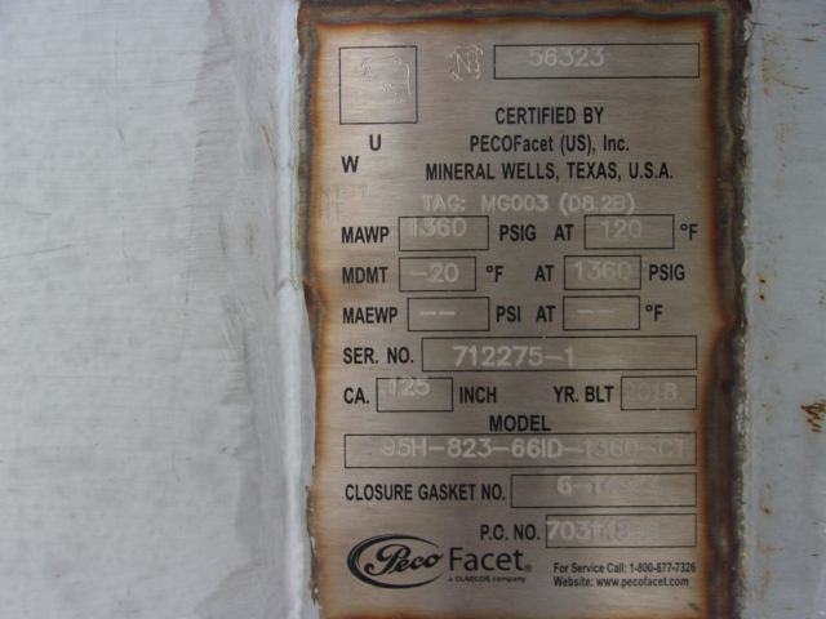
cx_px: 413
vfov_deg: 51.4
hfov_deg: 65.3
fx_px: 644
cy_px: 310
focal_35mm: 27
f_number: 10.4
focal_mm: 4.9
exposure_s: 1/50
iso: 80
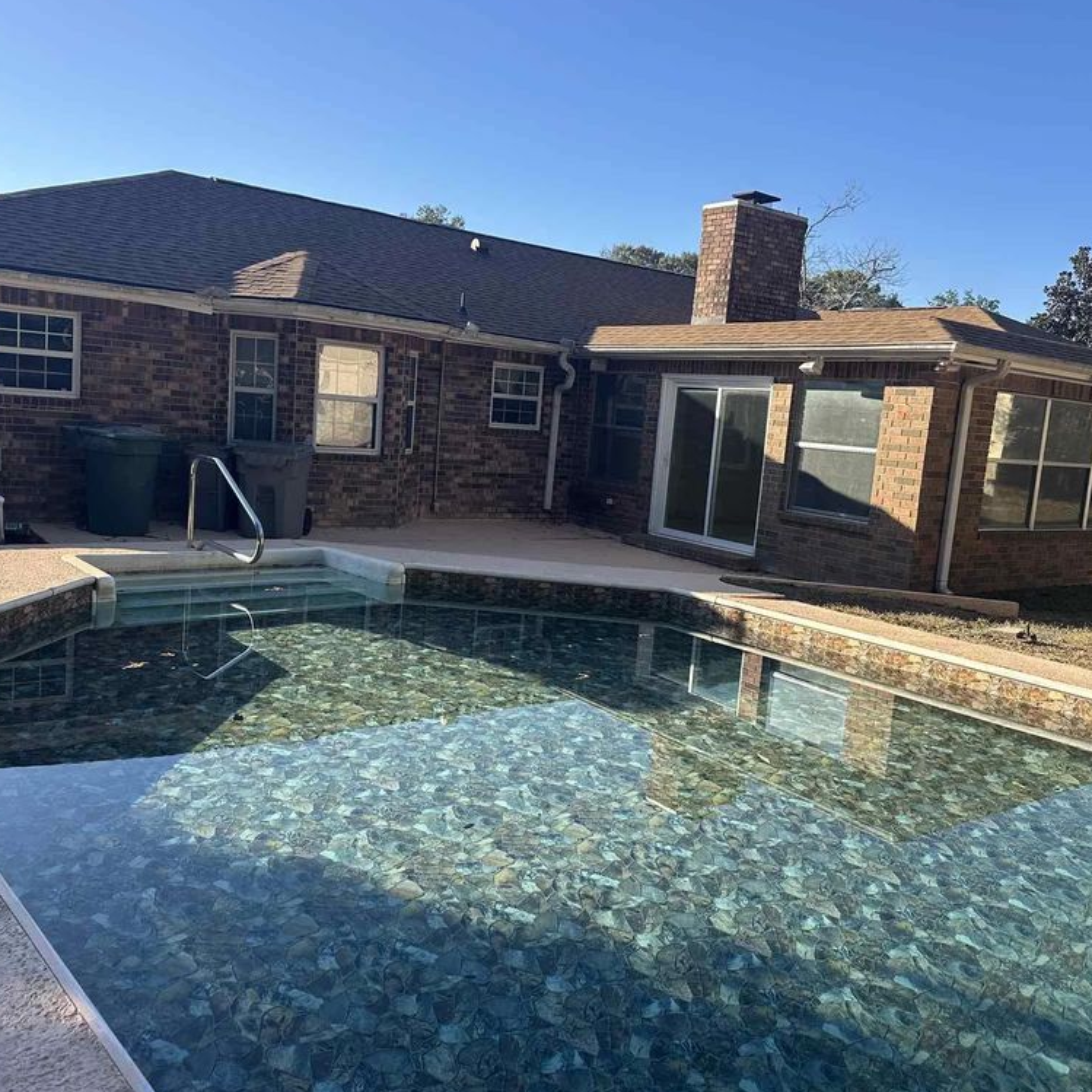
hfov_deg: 55.6
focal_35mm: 29
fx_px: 1035
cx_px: 564
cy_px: 539
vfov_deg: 55.6
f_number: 1.78
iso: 80
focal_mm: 6.86
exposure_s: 1/1751
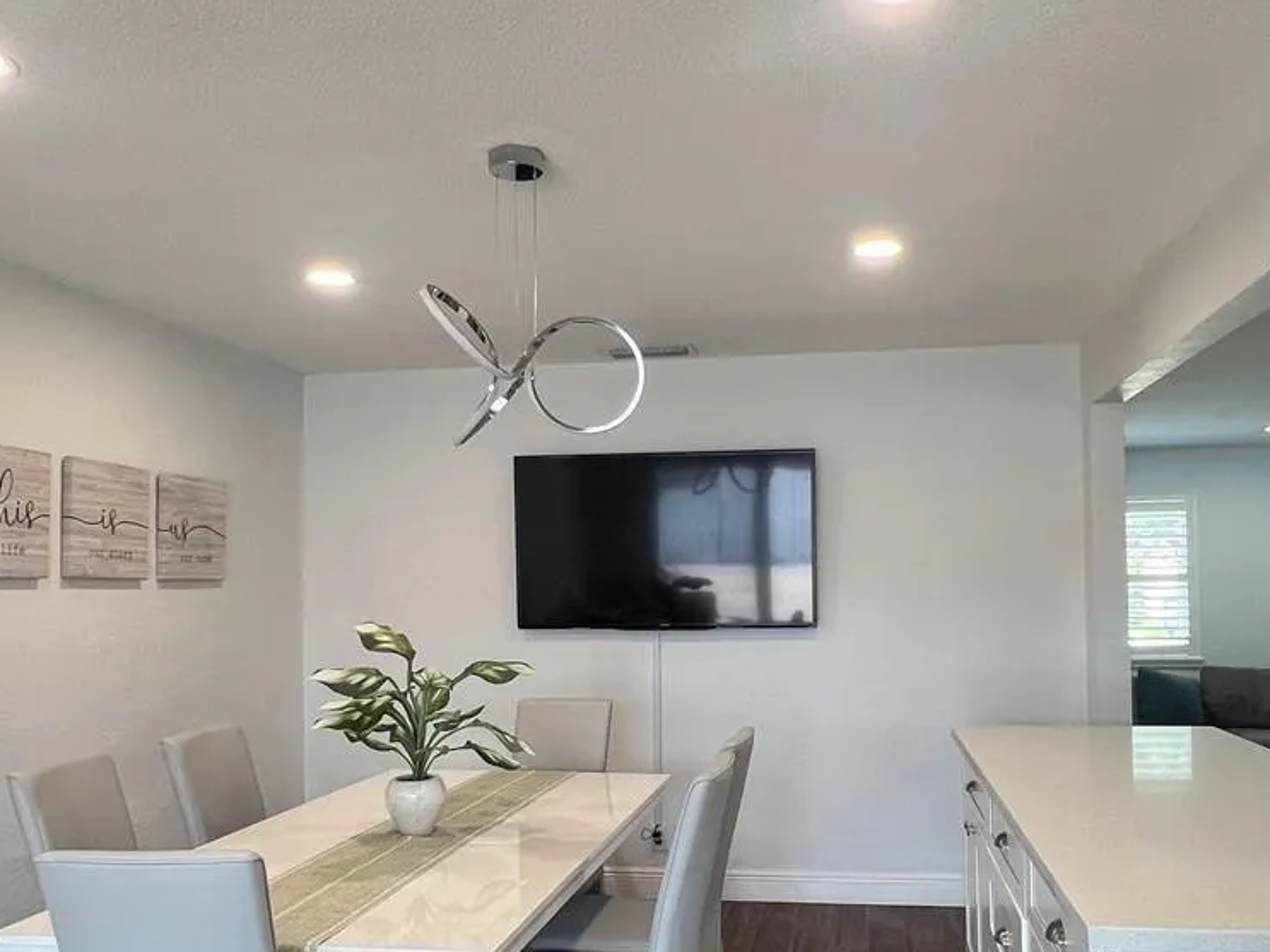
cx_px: 713
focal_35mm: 28
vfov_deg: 49.5
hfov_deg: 63.2
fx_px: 1027
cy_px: 562
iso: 125
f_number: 1.8
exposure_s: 1/120
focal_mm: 1.57
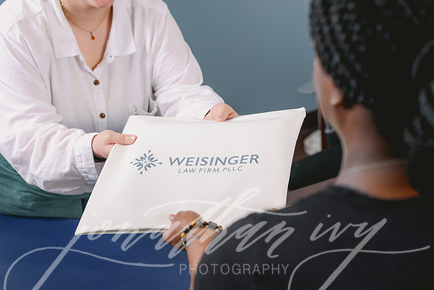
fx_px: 844
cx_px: 217
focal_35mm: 70
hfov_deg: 28.8
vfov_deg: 19.5
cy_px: 145
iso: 320
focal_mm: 70
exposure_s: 1/200
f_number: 5
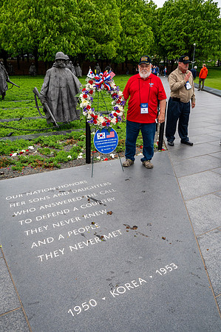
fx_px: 277
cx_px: 110
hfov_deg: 43.5
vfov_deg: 62.0
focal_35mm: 30
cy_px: 166
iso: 900
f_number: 8
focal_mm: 30
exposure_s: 1/640
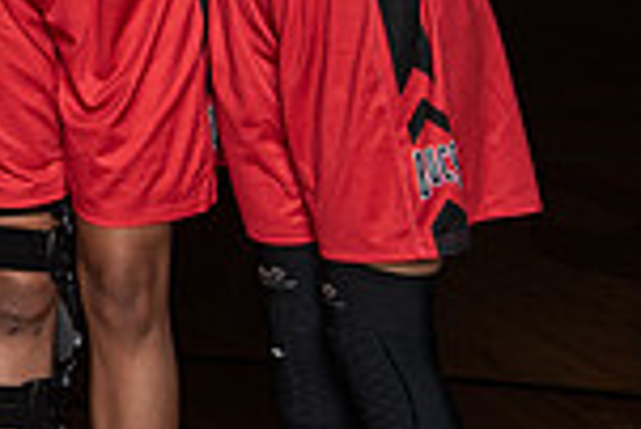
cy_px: -376
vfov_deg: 9.0
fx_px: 2602
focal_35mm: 146
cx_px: -548
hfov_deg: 12.7
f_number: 14
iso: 320
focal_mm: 38
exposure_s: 1/200
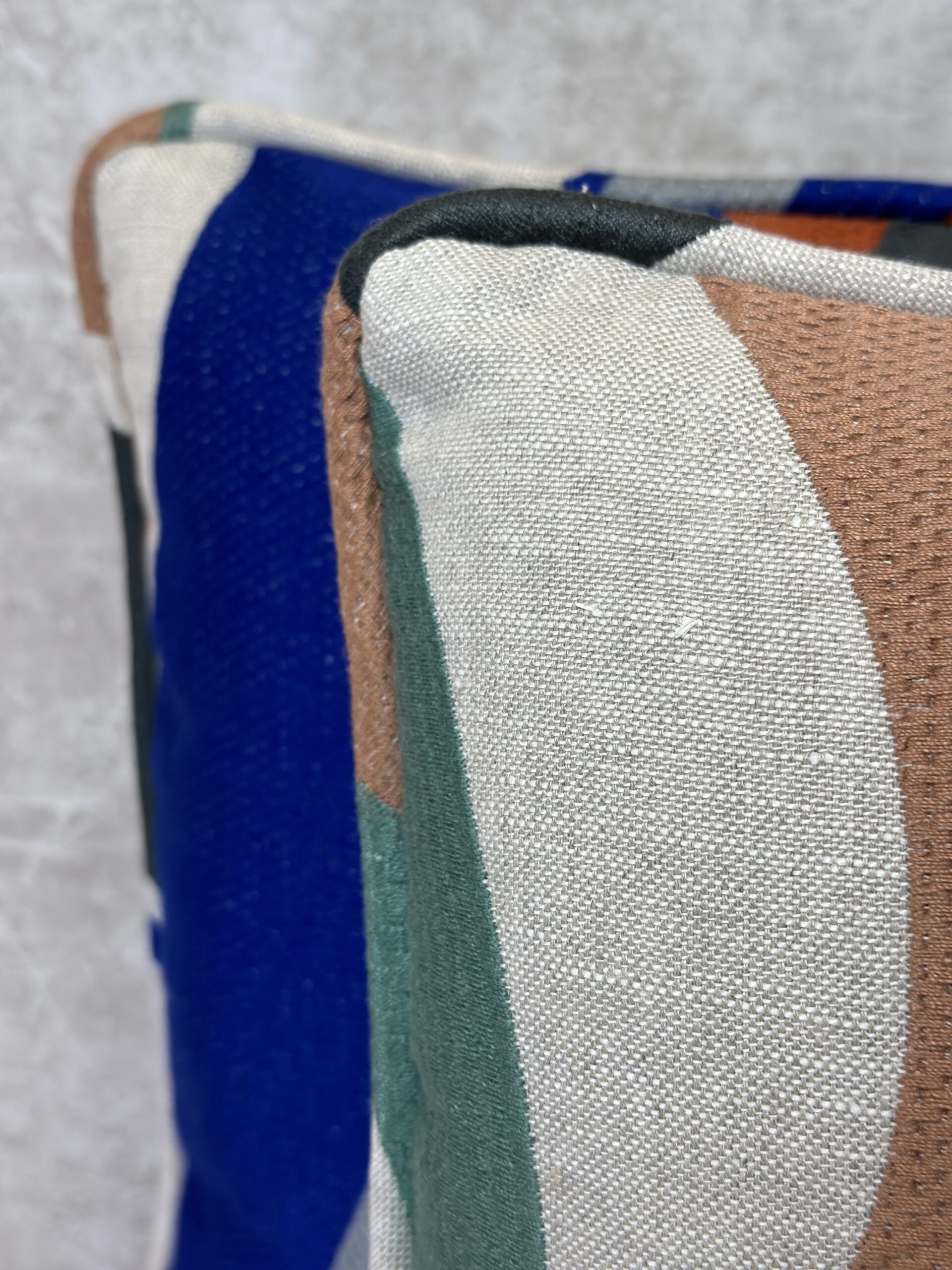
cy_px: 635
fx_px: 1760
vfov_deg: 39.7
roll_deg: -0.1
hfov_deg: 30.3
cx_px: 476
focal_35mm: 48
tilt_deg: -18.3
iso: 80
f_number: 1.78
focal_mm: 6.86
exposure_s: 1/341
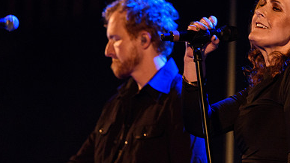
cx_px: 205
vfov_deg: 1.6
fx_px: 5993
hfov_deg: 2.8
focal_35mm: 780
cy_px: 68
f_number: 6
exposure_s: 1/125
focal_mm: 450
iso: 4000
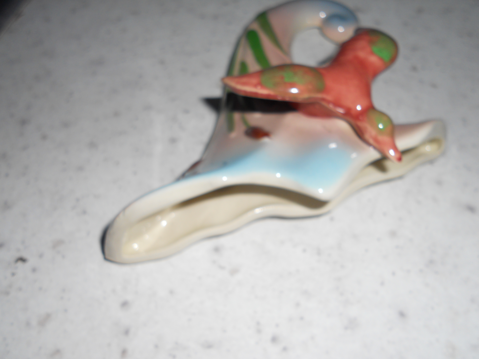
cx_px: 240
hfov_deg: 56.8
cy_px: 180
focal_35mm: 32
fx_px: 443
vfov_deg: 44.2
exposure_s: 1/25
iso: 80
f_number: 8.8
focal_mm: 5.8
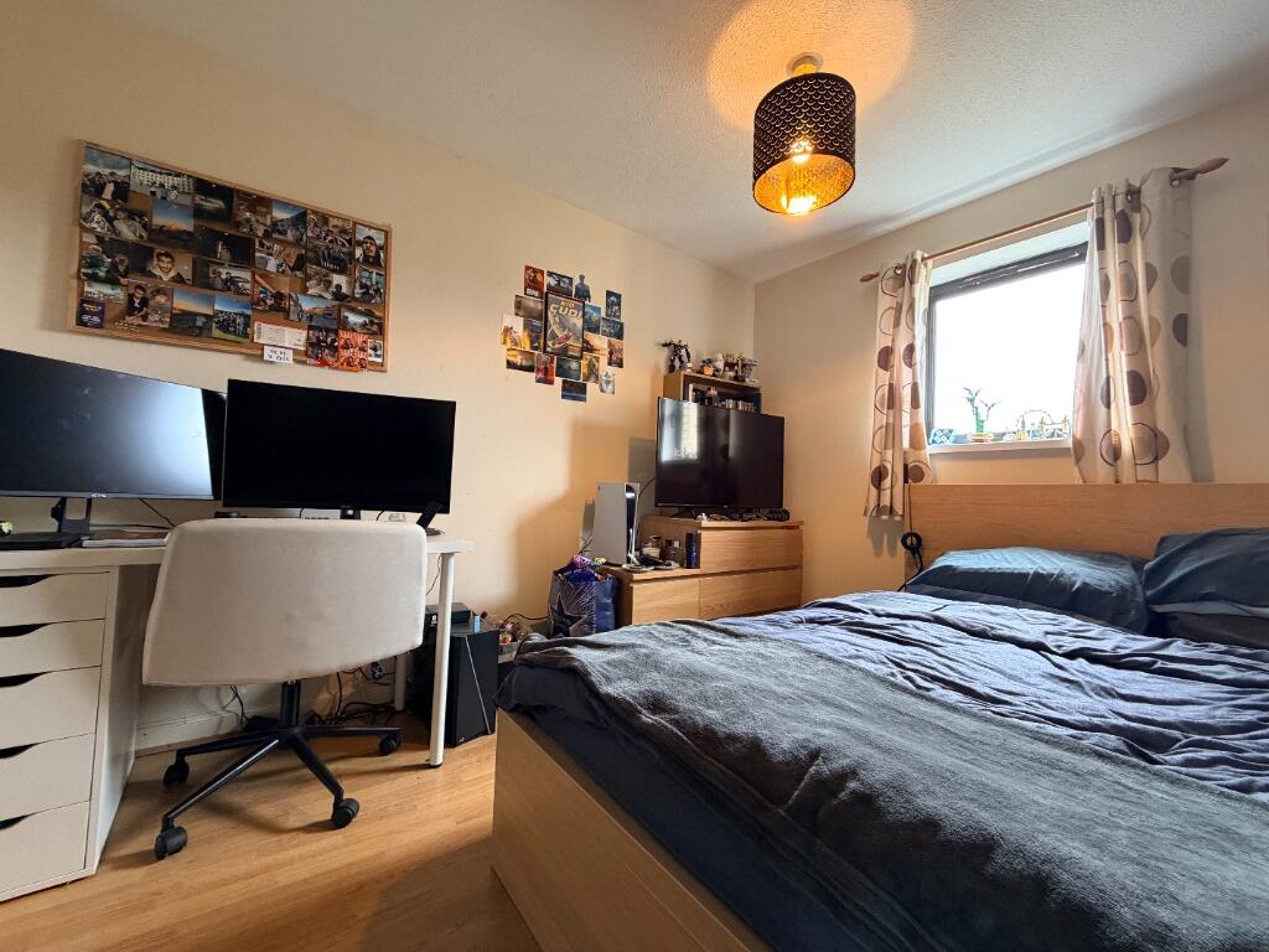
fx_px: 513
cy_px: 476
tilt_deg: +2.2
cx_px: 634
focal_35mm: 14
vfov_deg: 85.7
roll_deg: -1.4
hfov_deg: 102.1
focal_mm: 2.22
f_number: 2.2
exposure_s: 1/103
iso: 320
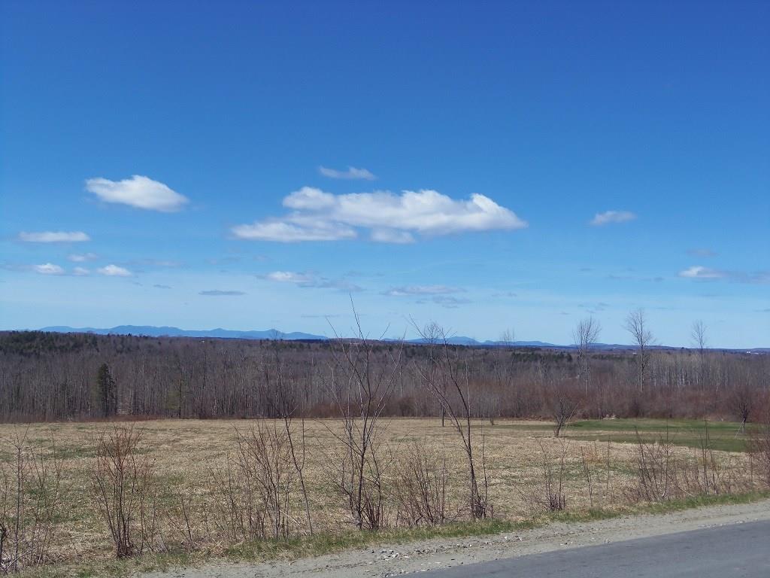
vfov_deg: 36.0
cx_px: 385
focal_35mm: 40
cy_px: 289
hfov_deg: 46.8
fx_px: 890
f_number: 3.6
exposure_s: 1/800
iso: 64
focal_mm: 7.2
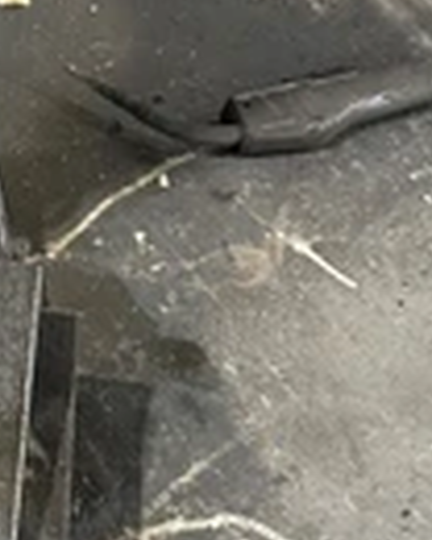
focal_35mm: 72
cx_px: -91
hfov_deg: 19.9
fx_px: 1151
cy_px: 424
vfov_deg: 26.0
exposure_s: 1/40
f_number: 1.78
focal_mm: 6.86
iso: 640
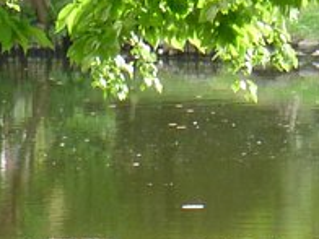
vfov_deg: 3.7
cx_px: 701
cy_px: -143
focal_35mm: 397
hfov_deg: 4.9
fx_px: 3659
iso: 200
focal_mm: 13.5
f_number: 4.1
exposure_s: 1/80
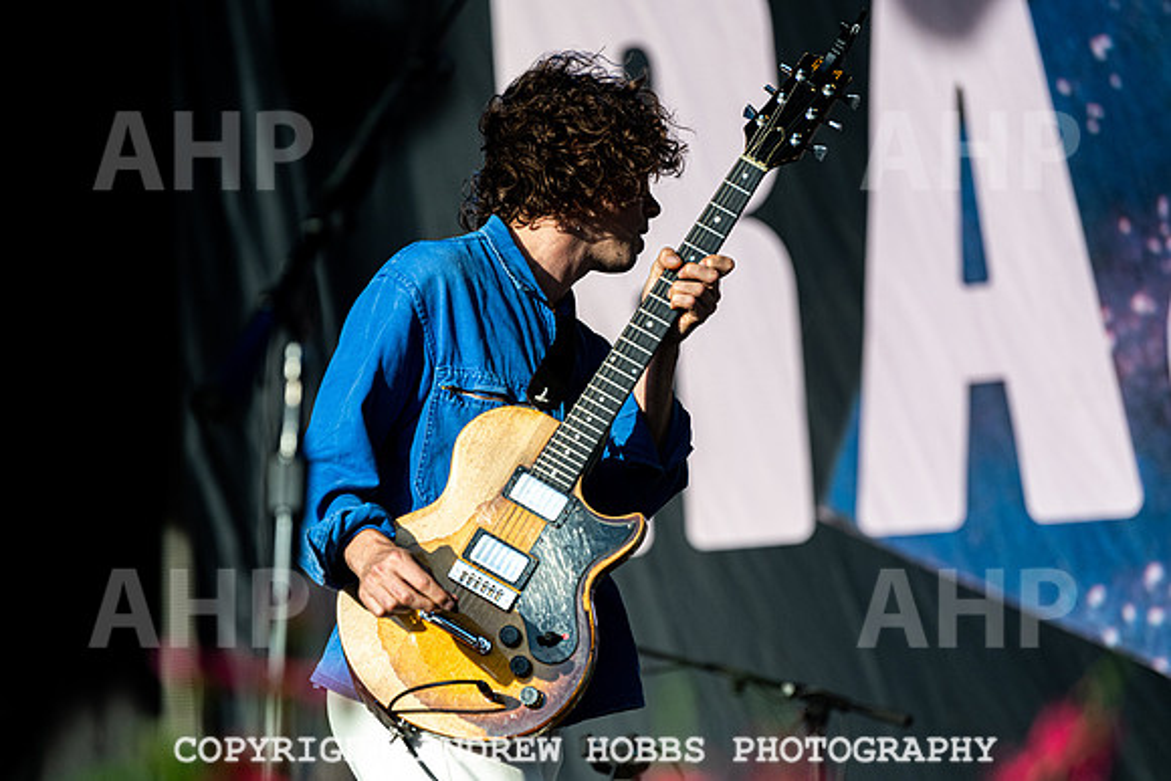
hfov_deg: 11.6
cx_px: 584
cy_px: 423
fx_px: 5757
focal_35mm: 177
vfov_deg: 7.8
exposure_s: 1/6400
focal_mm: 160
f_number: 3.2
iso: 640
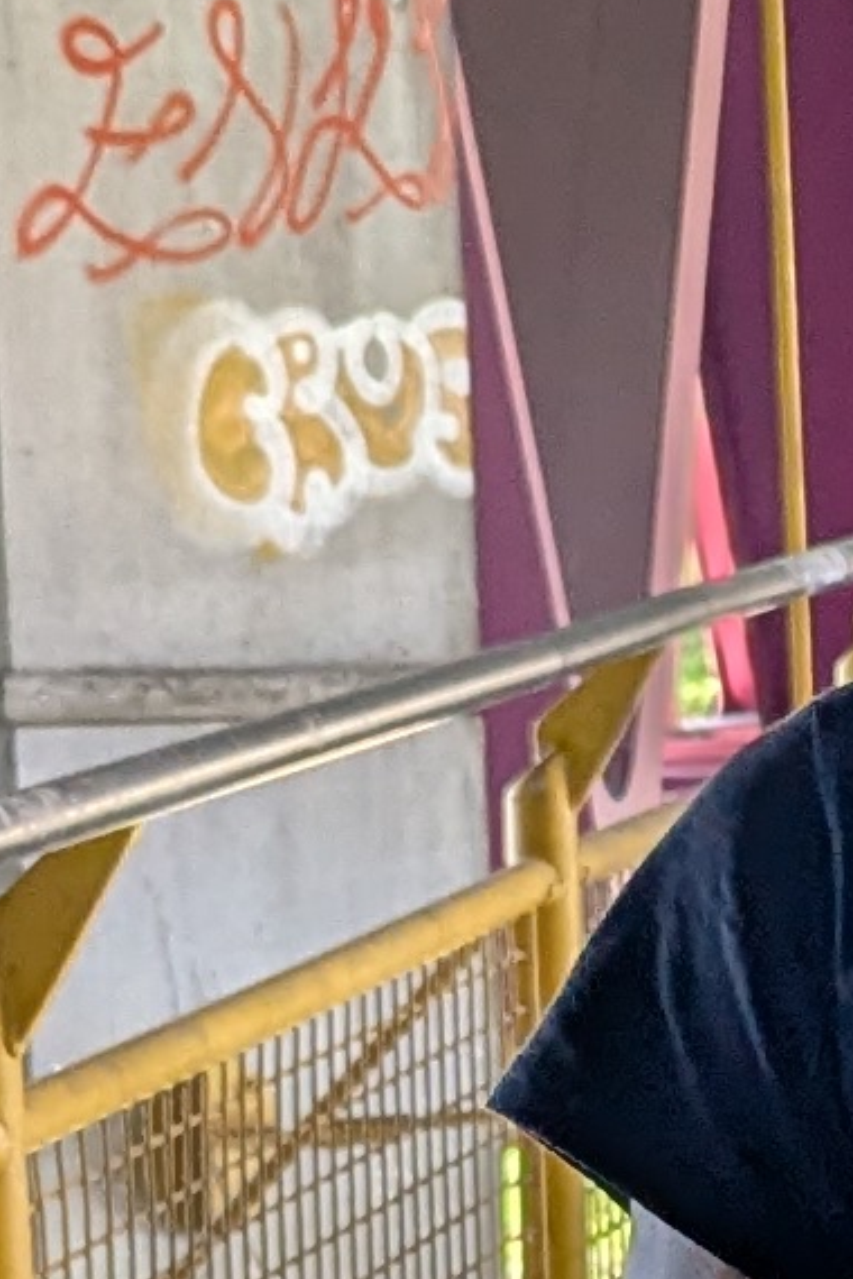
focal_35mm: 179
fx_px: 6361
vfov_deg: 11.4
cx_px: 2009
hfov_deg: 7.2
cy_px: 1095
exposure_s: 1/122
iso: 70
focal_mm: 6.81
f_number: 1.85
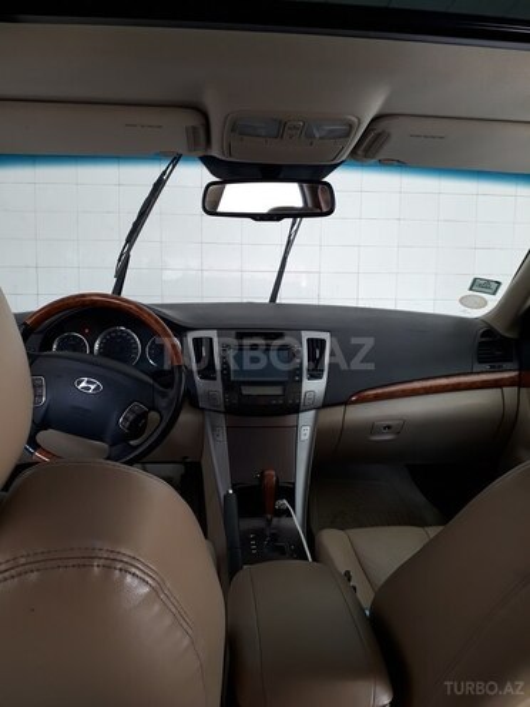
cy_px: 354
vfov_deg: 65.3
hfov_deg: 51.4
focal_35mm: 27
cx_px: 265
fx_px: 551
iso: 64
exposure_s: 1/33
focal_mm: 3.6
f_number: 1.9
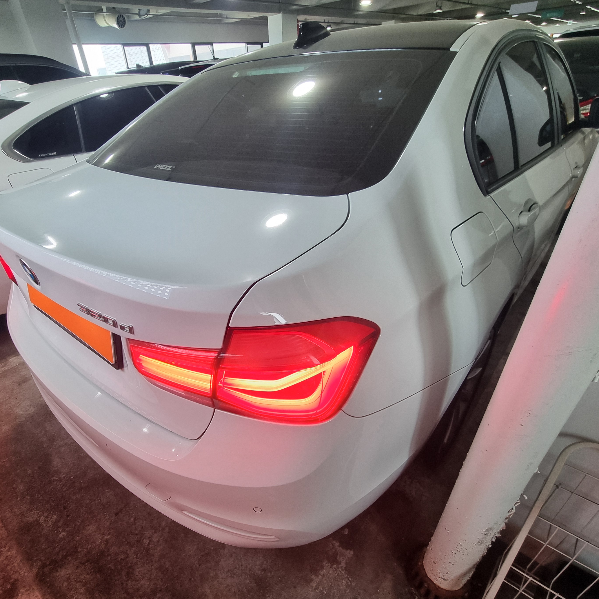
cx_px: 259
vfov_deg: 83.7
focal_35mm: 17
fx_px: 333
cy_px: 330
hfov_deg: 83.5
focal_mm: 2.2
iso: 125
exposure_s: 1/60
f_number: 2.2
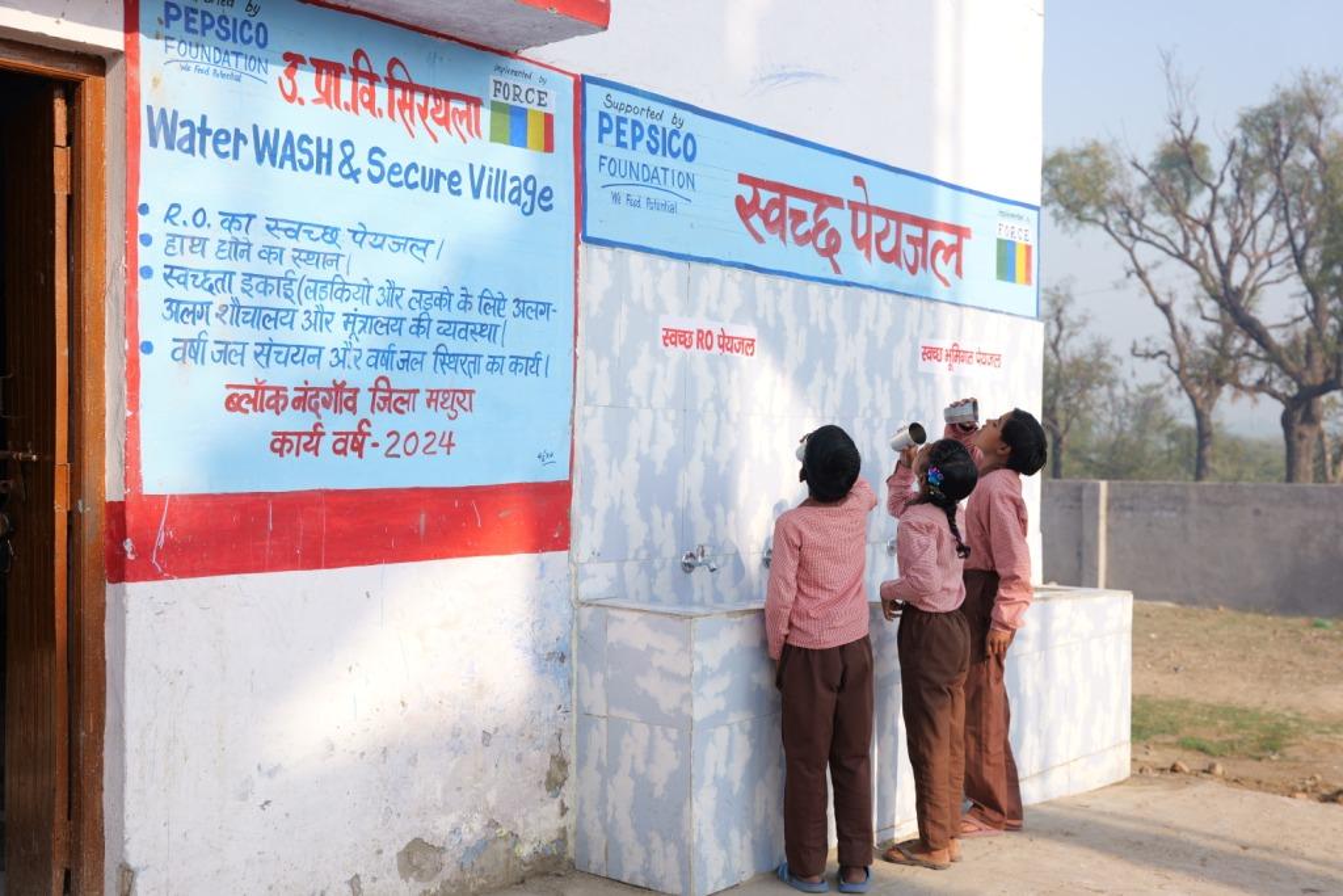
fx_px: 1455
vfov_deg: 34.2
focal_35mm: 39
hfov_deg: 49.5
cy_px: 448
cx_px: 672
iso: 200
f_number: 3.5
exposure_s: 1/1000
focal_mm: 39
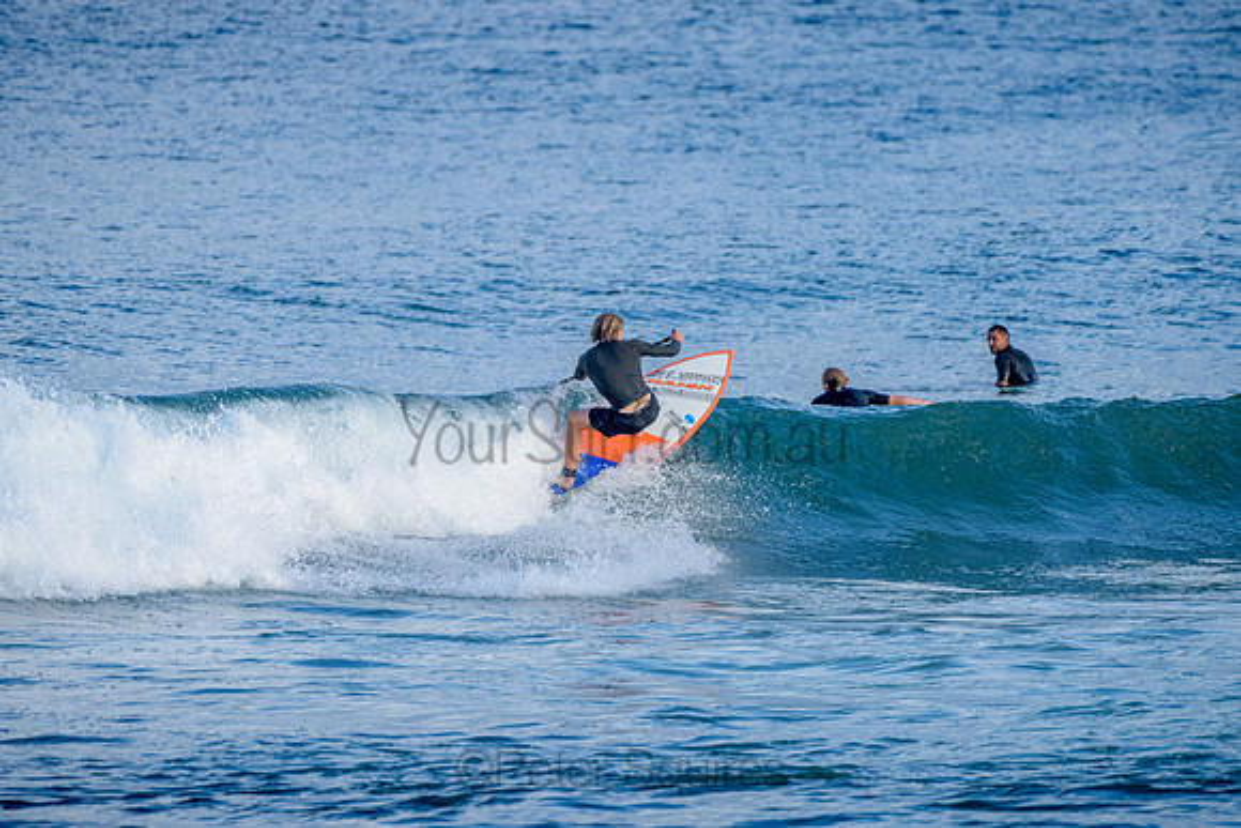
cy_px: 414
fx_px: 21103
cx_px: 620
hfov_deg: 3.4
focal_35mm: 612
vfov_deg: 2.2
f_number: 5.6
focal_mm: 500
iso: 360
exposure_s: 1/1250
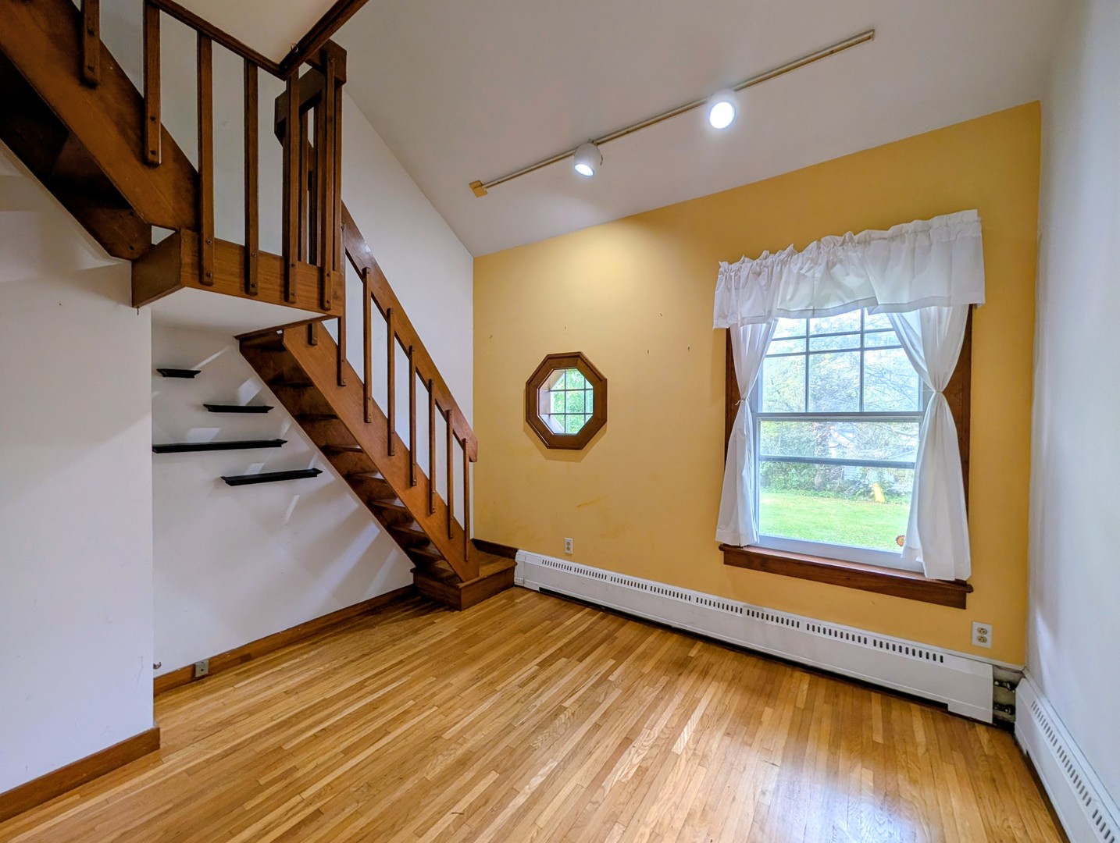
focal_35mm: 12
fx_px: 389
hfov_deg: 110.5
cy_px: 422
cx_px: 560
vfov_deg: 94.7
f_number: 1.7
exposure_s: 1/60
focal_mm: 2.02
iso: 71
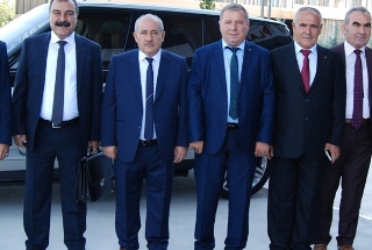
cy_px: 92
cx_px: 216
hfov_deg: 33.3
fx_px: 621
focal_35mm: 60
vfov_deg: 22.7
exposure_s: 1/125
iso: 400
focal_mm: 20
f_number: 5.6
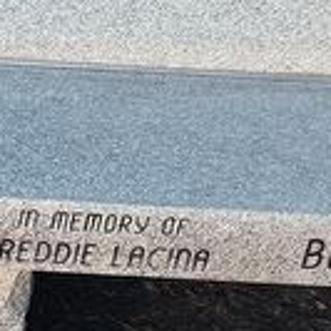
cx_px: -525
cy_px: 25
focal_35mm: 122
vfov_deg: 14.1
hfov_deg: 11.3
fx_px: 1320
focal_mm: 5.56
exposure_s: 1/120
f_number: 1.8
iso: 288
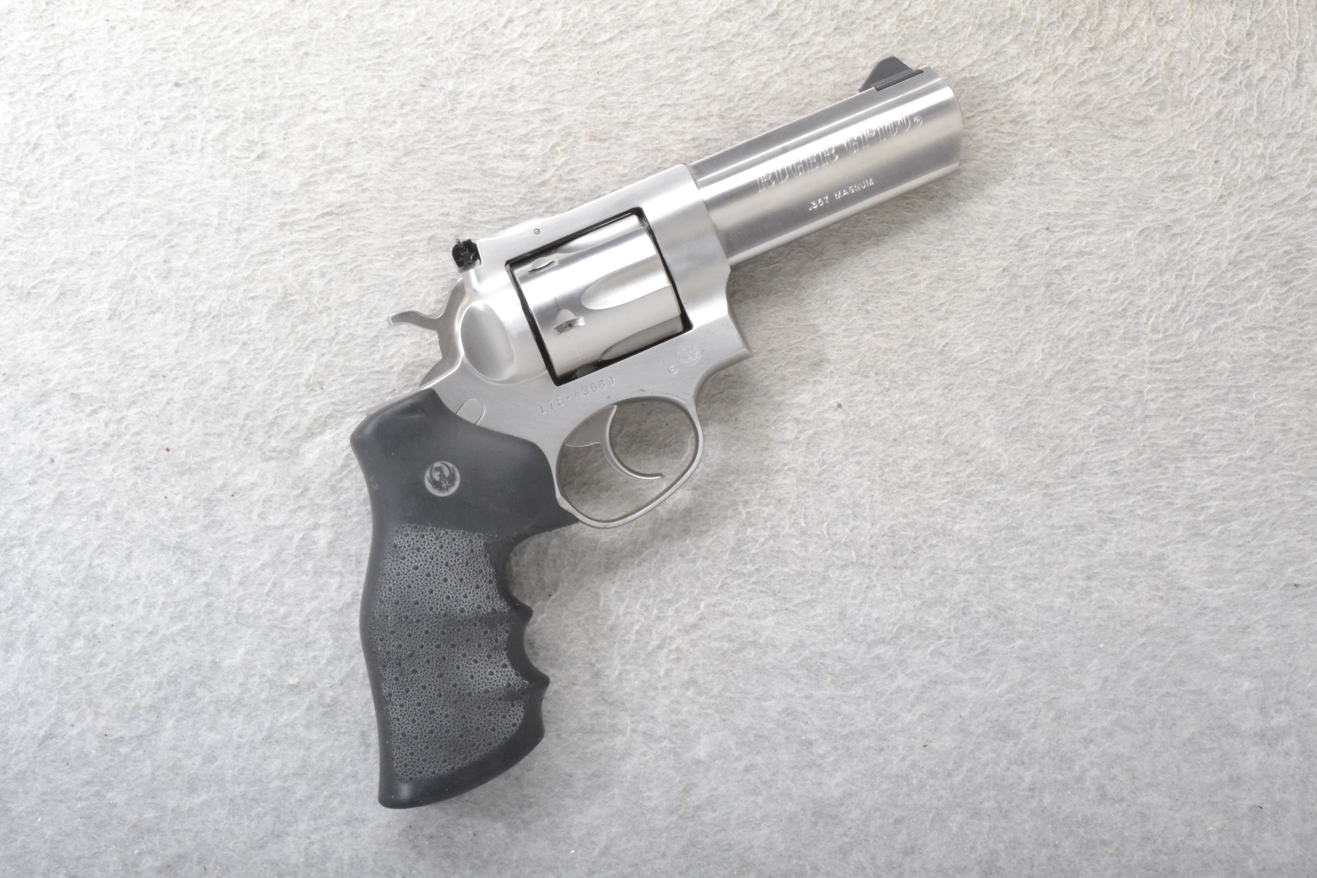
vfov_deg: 26.5
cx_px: 658
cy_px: 439
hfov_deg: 38.9
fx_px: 1866
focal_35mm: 51
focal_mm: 34
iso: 3200
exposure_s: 1/160
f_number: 20
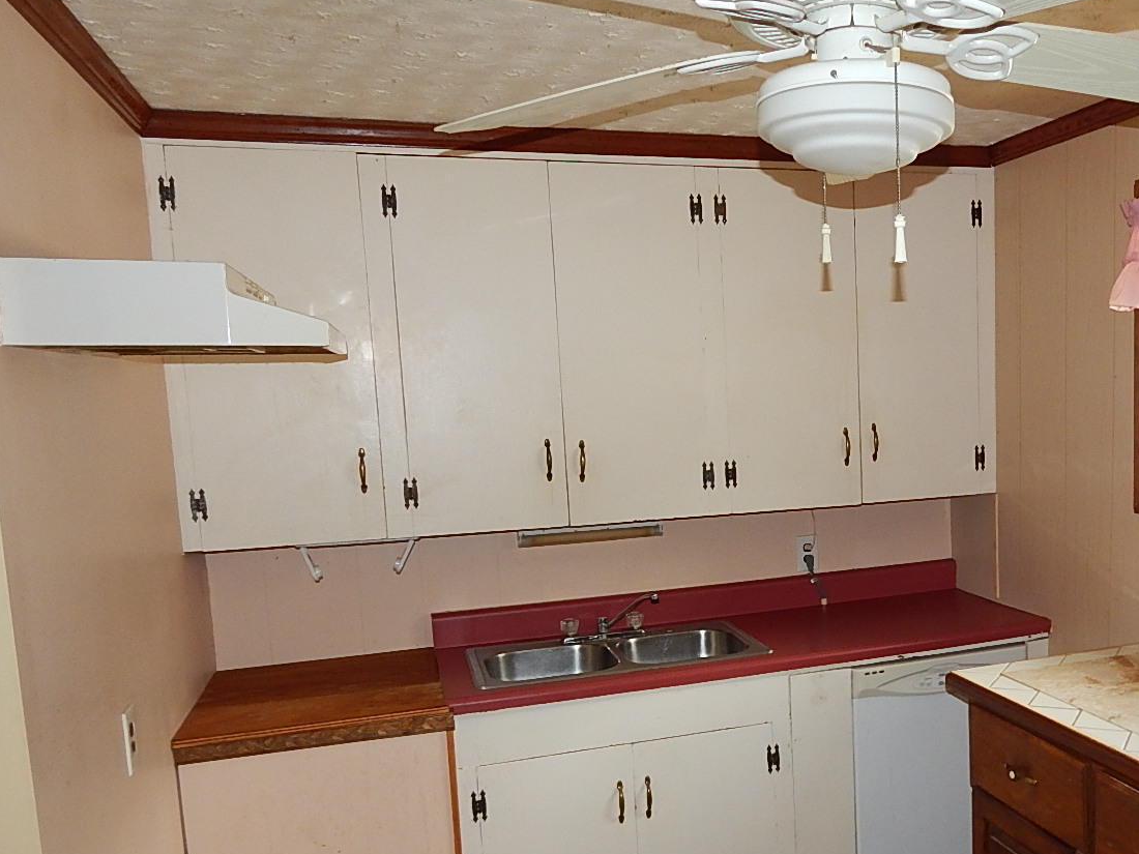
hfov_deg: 55.2
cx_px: 793
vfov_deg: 43.8
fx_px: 1053
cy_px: 530
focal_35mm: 32
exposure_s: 1/30
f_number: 3
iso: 200
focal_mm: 4
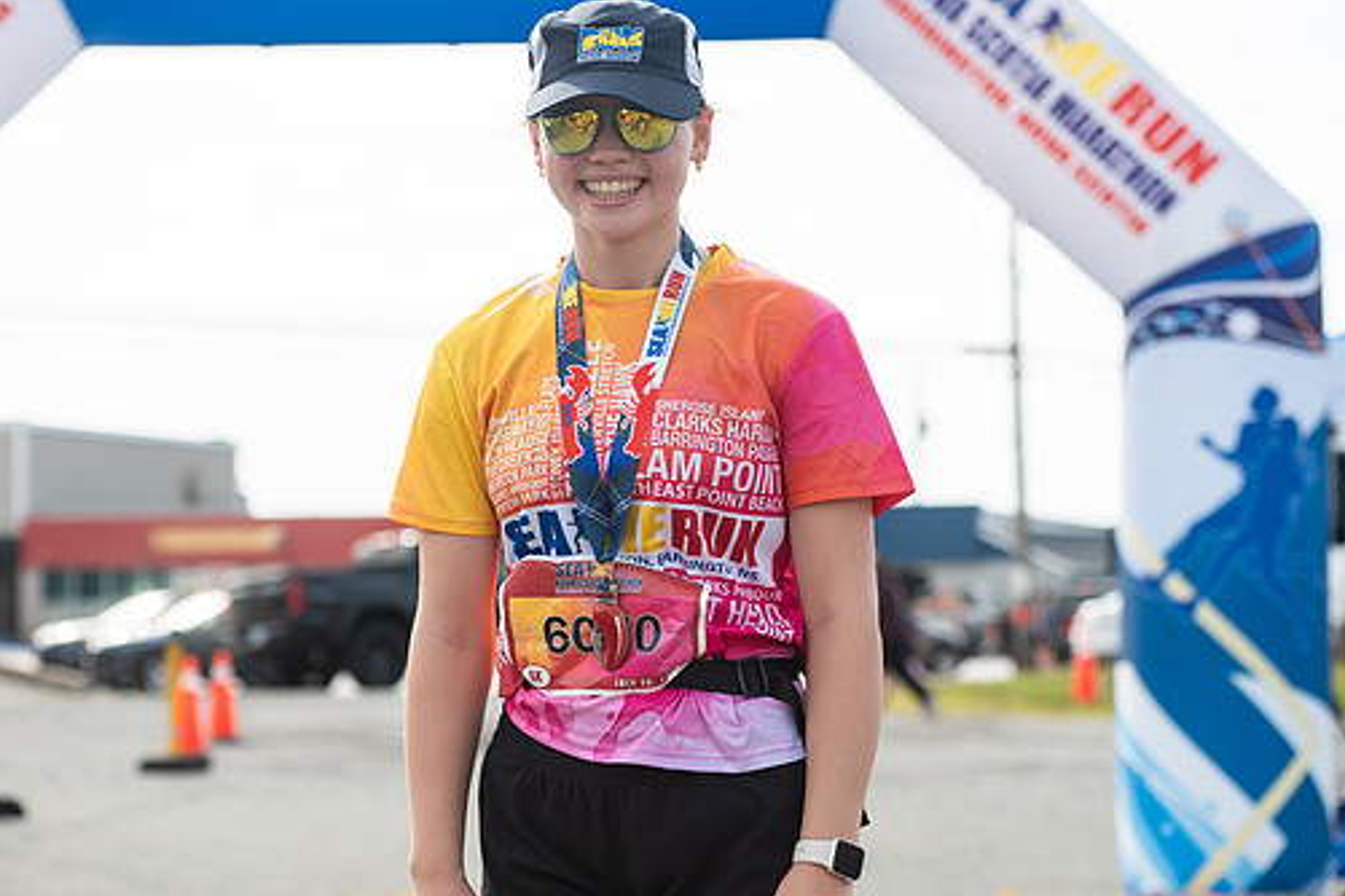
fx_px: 3026
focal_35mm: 81
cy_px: 492
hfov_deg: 25.1
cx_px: 647
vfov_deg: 16.9
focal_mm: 70
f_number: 4.5
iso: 250
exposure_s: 1/1250
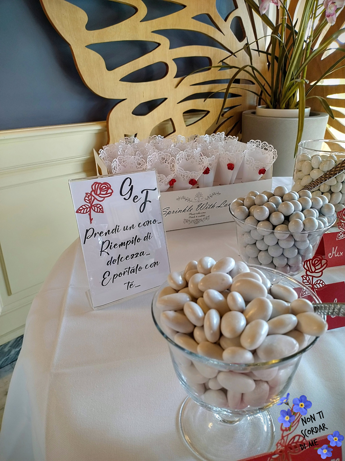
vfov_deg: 69.4
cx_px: 172
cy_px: 230
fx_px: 333
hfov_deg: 54.8
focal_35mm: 25
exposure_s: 1/40
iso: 638
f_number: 1.7
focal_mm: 4.71
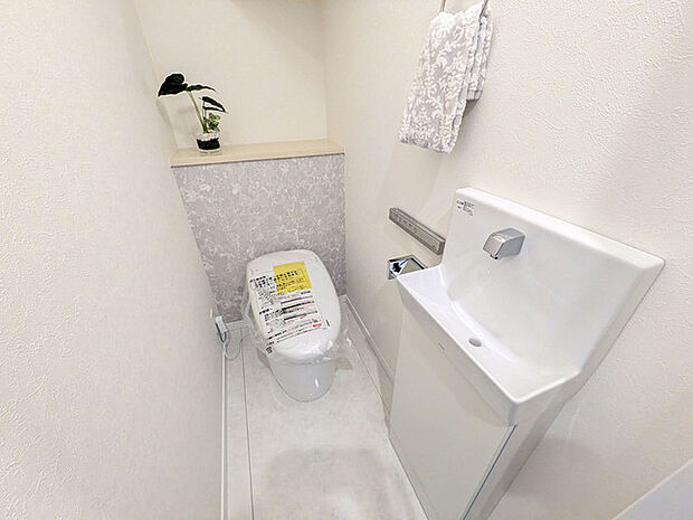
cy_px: 260
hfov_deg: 102.1
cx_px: 346
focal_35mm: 14
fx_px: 280
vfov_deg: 85.7
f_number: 2.2
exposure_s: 1/120
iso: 507
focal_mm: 1.83
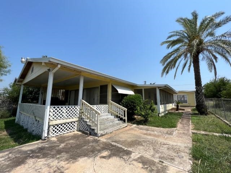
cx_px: 116
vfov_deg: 89.9
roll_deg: -0.1
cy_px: 86
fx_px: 87
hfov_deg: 106.2
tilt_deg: +8.8
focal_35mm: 13
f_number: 1.8
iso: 32
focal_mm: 1.57
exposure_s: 1/2137
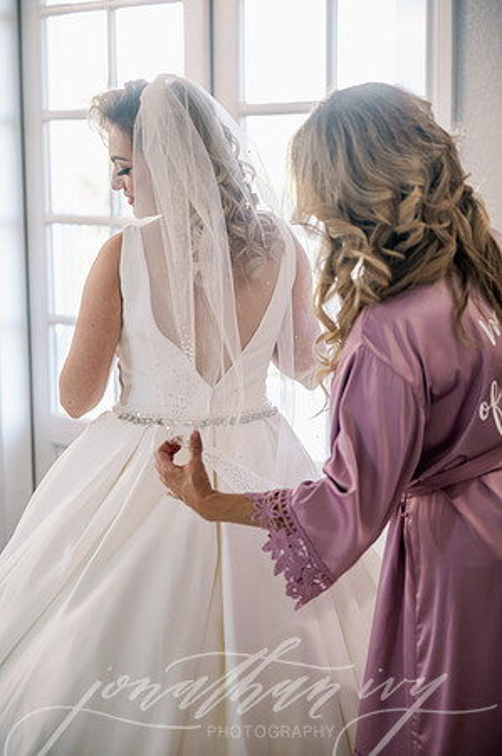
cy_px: 378
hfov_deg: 19.4
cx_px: 251
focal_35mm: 70
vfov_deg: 28.9
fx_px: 1467
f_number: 2.8
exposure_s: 1/320
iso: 1600
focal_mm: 70
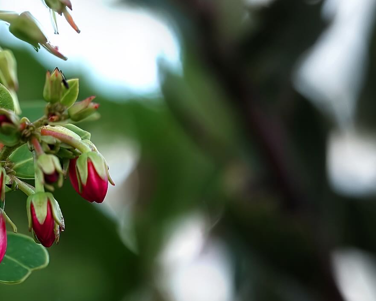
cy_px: 168
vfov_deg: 1.8
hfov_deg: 2.2
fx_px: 9792
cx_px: 92
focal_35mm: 880
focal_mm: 151.11
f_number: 4
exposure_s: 1/250
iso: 125
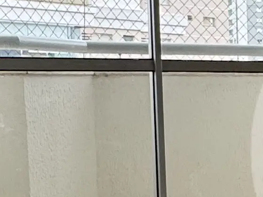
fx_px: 767
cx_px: 437
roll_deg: +0.2
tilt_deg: -5.0
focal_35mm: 101
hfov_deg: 16.9
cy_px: 150
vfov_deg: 14.6
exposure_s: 1/158
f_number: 2.2
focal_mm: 2.22
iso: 40
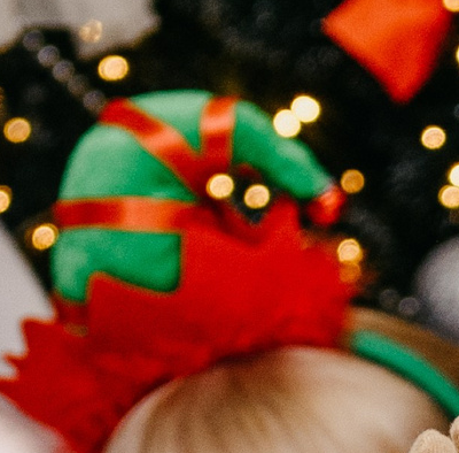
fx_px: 8398
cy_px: 1325
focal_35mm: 564
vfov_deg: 3.0
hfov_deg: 3.1
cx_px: 798
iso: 320
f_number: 4.5
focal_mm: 65
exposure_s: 1/160
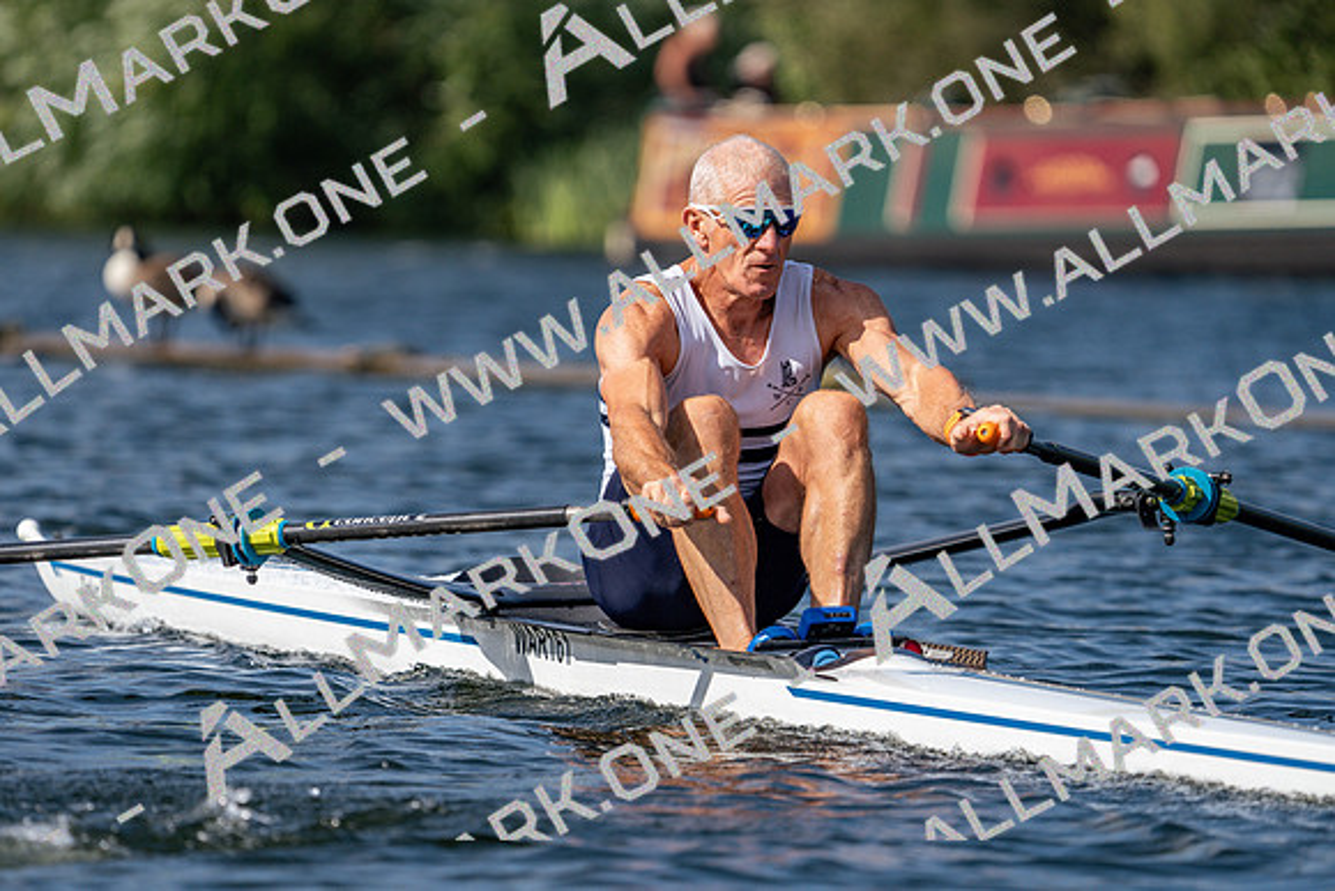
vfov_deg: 3.4
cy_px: 446
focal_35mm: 400
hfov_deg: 5.2
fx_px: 14836
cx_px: 668
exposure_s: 1/1600
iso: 160
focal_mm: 400
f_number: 6.3
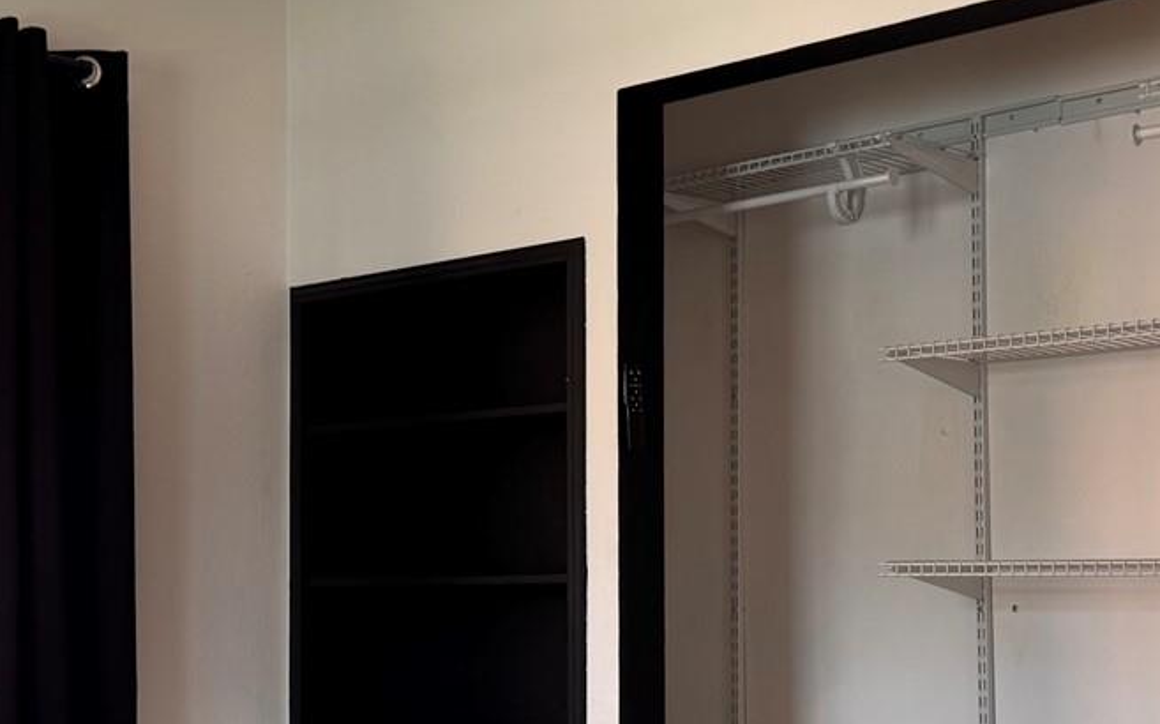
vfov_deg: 20.8
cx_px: 637
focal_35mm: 62
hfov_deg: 33.0
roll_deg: +0.0
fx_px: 1959
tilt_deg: +1.8
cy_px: 516
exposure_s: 1/120
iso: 100
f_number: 1.78
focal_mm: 6.76
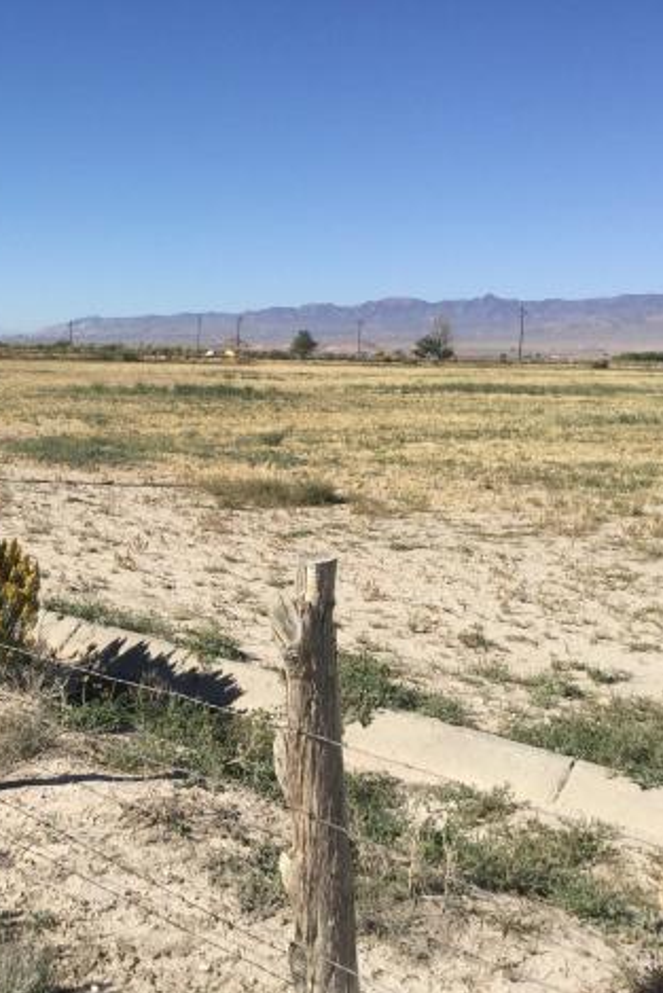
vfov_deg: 44.5
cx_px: 36
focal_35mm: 44
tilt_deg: -10.8
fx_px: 1215
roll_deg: -1.9
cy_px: 504
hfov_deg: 29.0
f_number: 2.4
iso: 25
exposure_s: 1/1567
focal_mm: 3.3
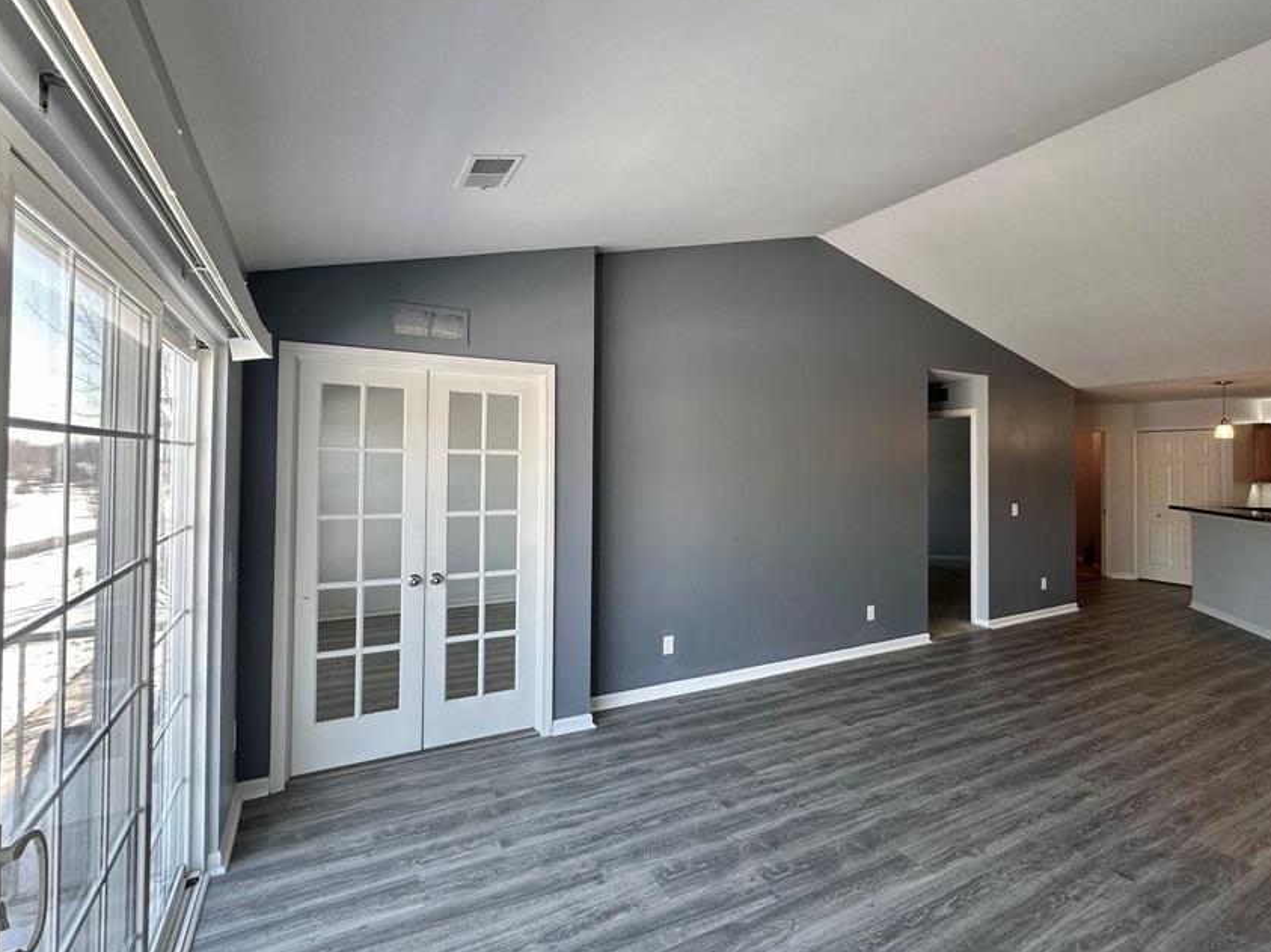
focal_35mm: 17
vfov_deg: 74.6
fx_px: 624
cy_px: 449
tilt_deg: +1.0
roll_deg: -0.6
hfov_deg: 91.0
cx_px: 666
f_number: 2.2
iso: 64
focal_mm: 2.22
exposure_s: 1/99
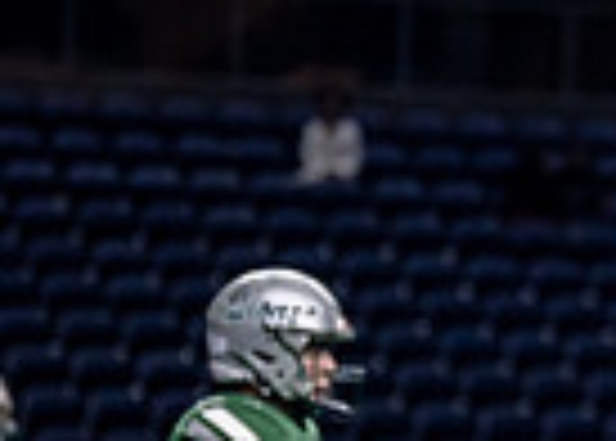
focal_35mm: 518
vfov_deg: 2.8
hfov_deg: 3.9
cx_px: 967
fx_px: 9067
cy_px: 509
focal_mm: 105
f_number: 2.8
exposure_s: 1/1000
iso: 2000
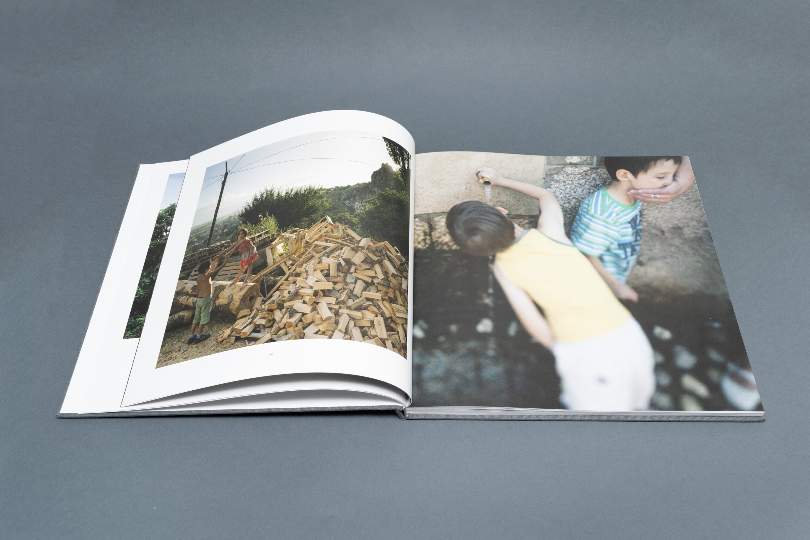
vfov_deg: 40.0
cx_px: 405
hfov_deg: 57.2
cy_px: 270
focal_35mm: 33
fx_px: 742
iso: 800
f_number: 5.6
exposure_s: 1/200
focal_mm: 22
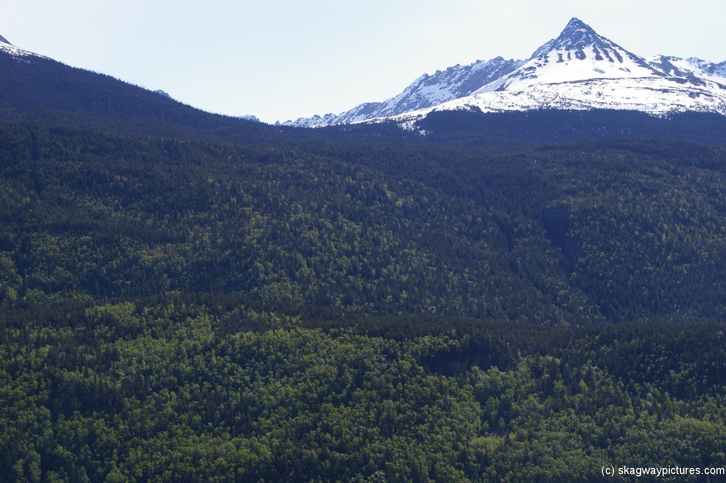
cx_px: 363
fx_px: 1300
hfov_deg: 31.2
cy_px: 242
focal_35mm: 64
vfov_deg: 21.0
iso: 200
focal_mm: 43
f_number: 11
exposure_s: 1/250
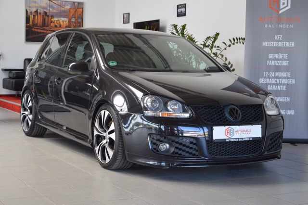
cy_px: 102
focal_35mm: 68
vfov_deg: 20.1
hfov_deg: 29.9
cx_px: 154
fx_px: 577
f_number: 5
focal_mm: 45
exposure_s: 1/100
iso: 400
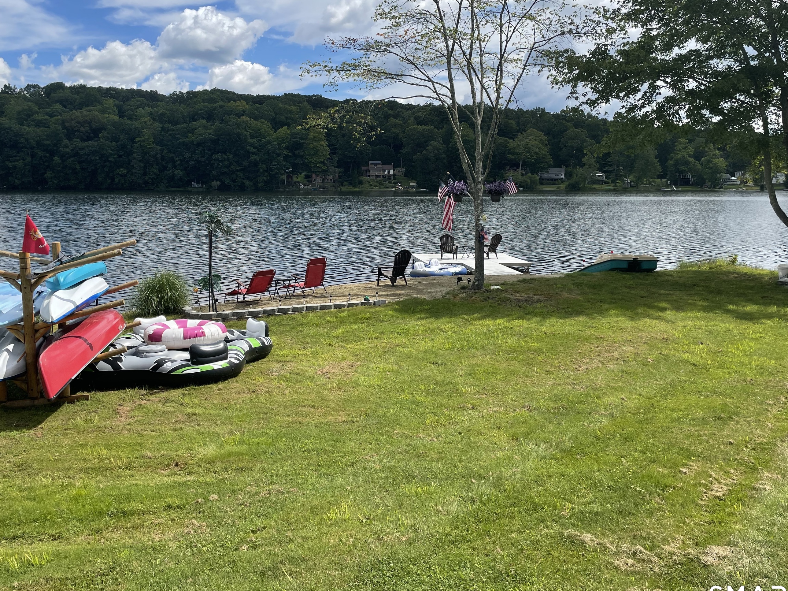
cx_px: 379
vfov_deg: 45.3
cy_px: 258
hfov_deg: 58.3
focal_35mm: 31
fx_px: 706
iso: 32
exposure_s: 1/4000
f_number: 1.6
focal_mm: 4.2
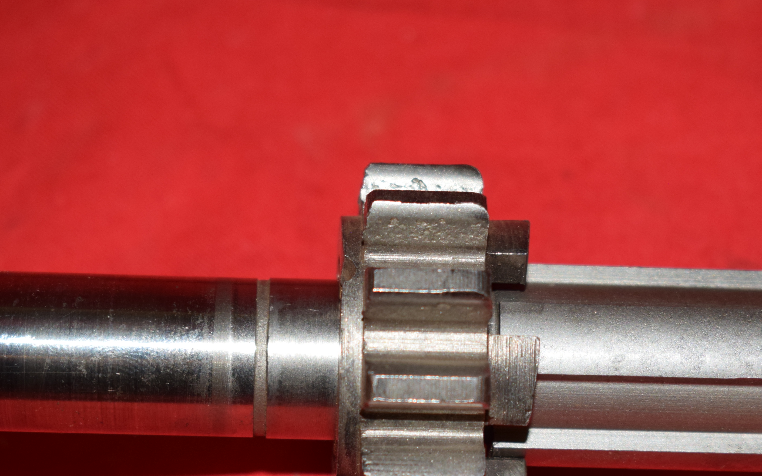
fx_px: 2430
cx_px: 419
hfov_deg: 17.8
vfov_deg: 11.2
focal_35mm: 117
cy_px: 370
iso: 640
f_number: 5.3
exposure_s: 1/160
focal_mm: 48
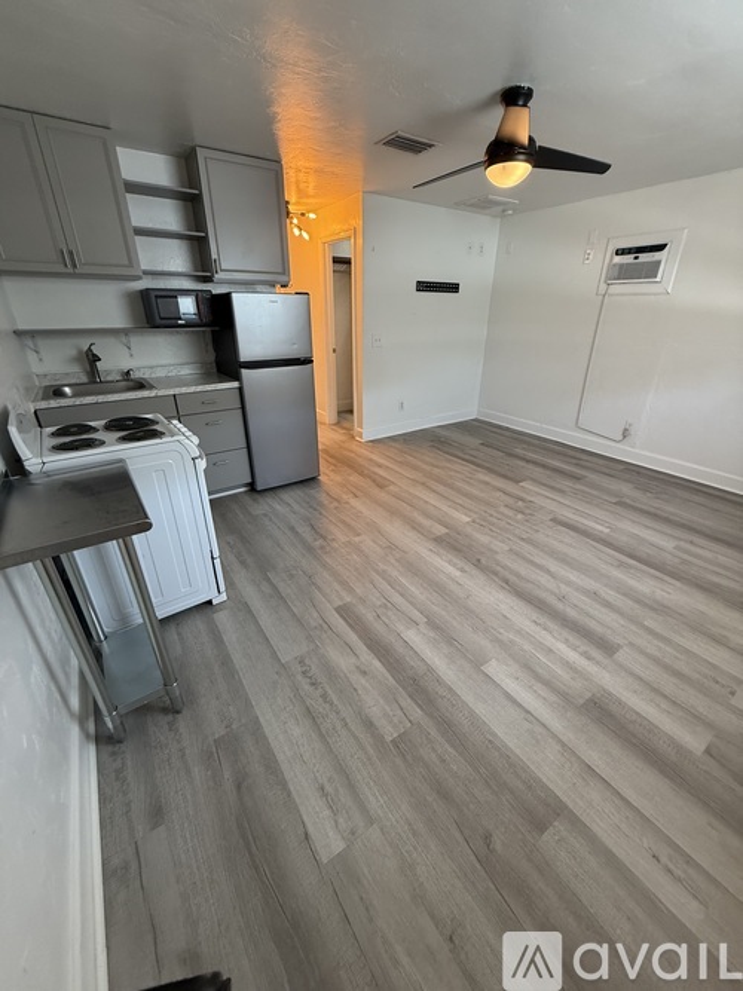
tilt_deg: -26.3
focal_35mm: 14
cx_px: 372
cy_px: 496
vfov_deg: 102.1
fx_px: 401
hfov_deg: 85.7
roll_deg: -0.8
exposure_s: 1/120
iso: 250
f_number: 2.2
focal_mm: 2.22
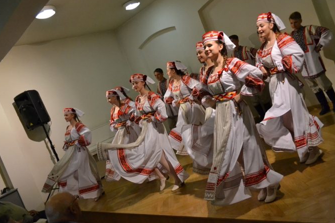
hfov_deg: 60.2
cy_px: 107
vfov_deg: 42.3
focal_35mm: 31
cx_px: 177
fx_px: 288
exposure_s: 1/500
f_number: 5
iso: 3200
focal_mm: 18
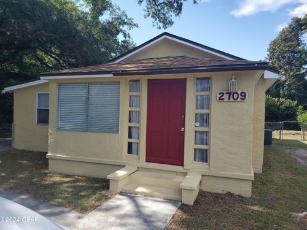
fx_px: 231
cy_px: 115
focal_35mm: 26
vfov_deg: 53.1
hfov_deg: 67.3
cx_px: 154
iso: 50
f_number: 2.4
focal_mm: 4.3
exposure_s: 1/767
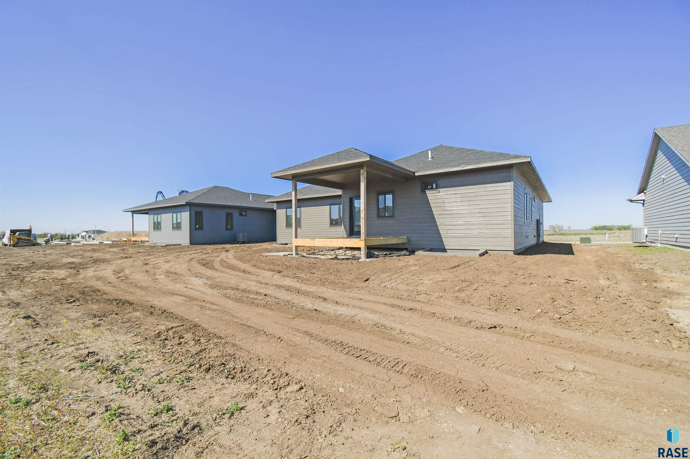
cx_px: 345
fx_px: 287
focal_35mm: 15
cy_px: 230
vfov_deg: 77.3
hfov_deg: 100.4
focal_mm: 10
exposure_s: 1/4000
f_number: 7.1
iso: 640
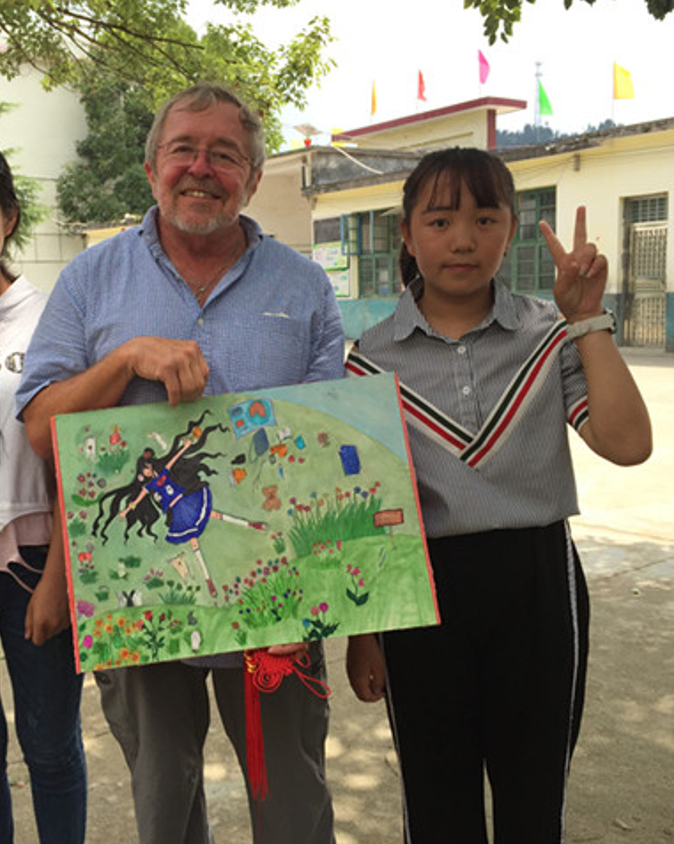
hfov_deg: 38.8
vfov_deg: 48.0
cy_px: 421
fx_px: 948
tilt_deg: -7.8
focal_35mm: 38
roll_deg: +2.2
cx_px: 237
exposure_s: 1/942
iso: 32
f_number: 2.2
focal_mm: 4.15
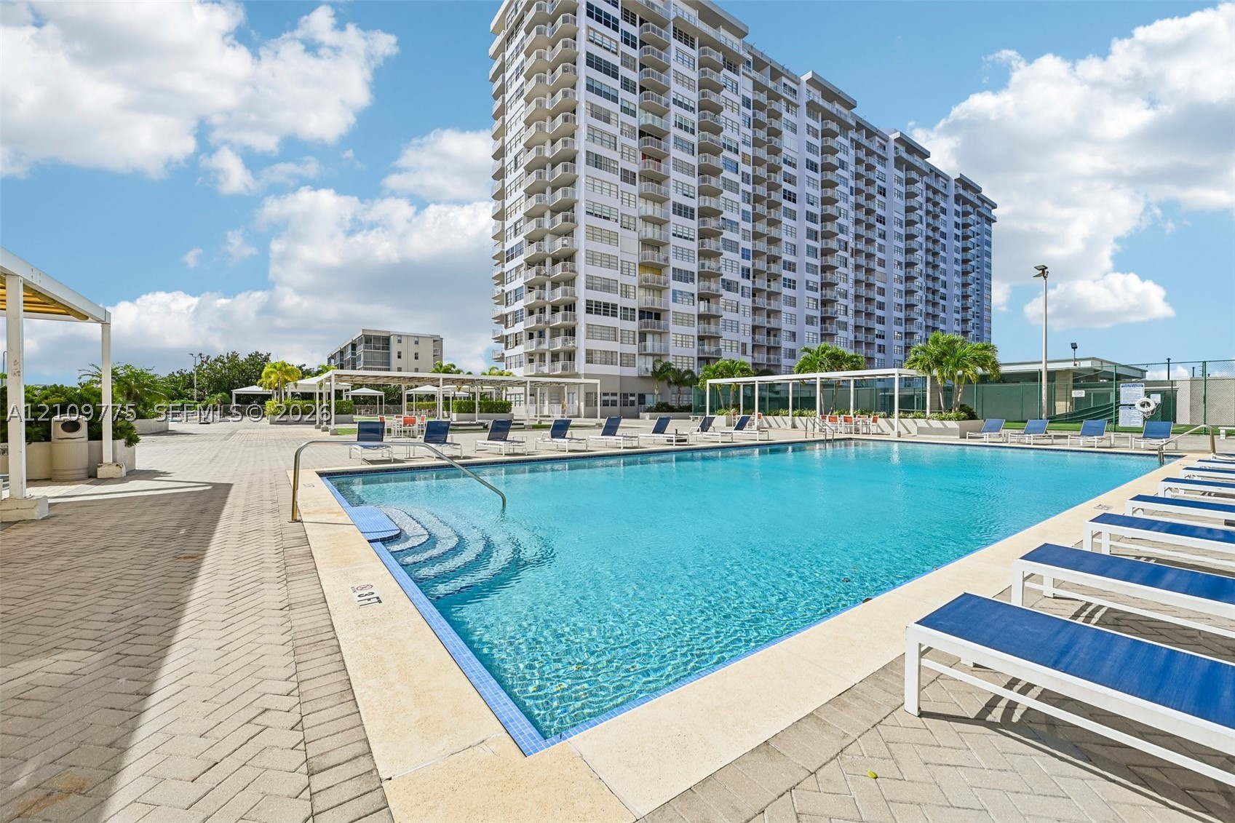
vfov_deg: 81.2
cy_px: 412
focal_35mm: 14
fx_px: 480
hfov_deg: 104.3
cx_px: 618
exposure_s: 1/500
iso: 100
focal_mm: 14
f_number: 8
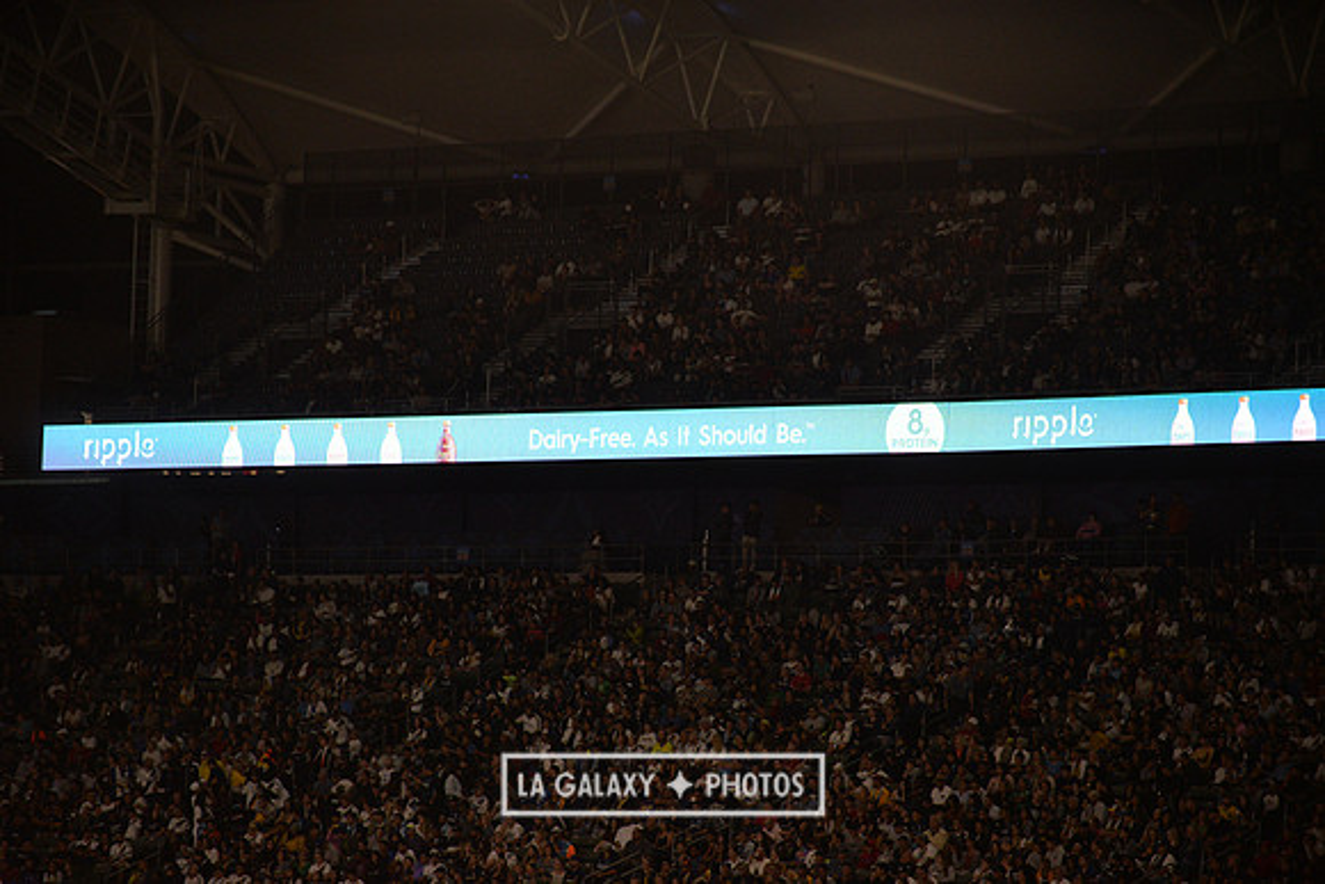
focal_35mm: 160
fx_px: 5890
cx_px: 662
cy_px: 442
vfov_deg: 8.6
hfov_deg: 12.8
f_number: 2.8
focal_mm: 160
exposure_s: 1/3200
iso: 1600
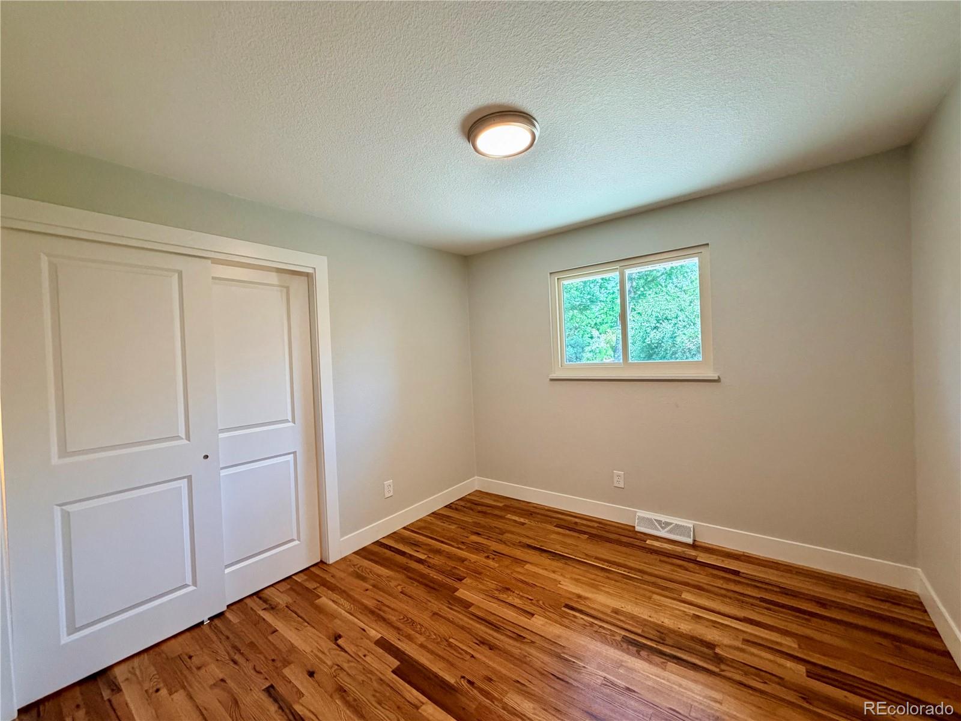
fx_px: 389
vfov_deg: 85.7
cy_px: 360
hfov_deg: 102.1
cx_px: 480
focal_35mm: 14
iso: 250
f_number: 2.2
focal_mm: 2.22
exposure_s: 1/120
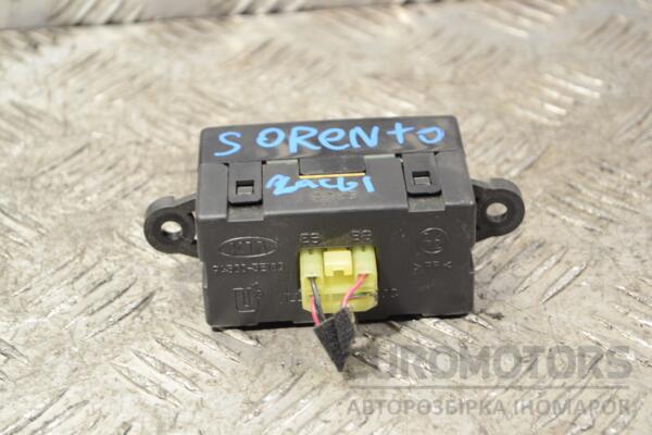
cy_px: 218
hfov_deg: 24.6
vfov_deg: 16.6
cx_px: 326
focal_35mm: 82
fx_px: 1494
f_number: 5.6
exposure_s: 1/30
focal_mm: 55
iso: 720
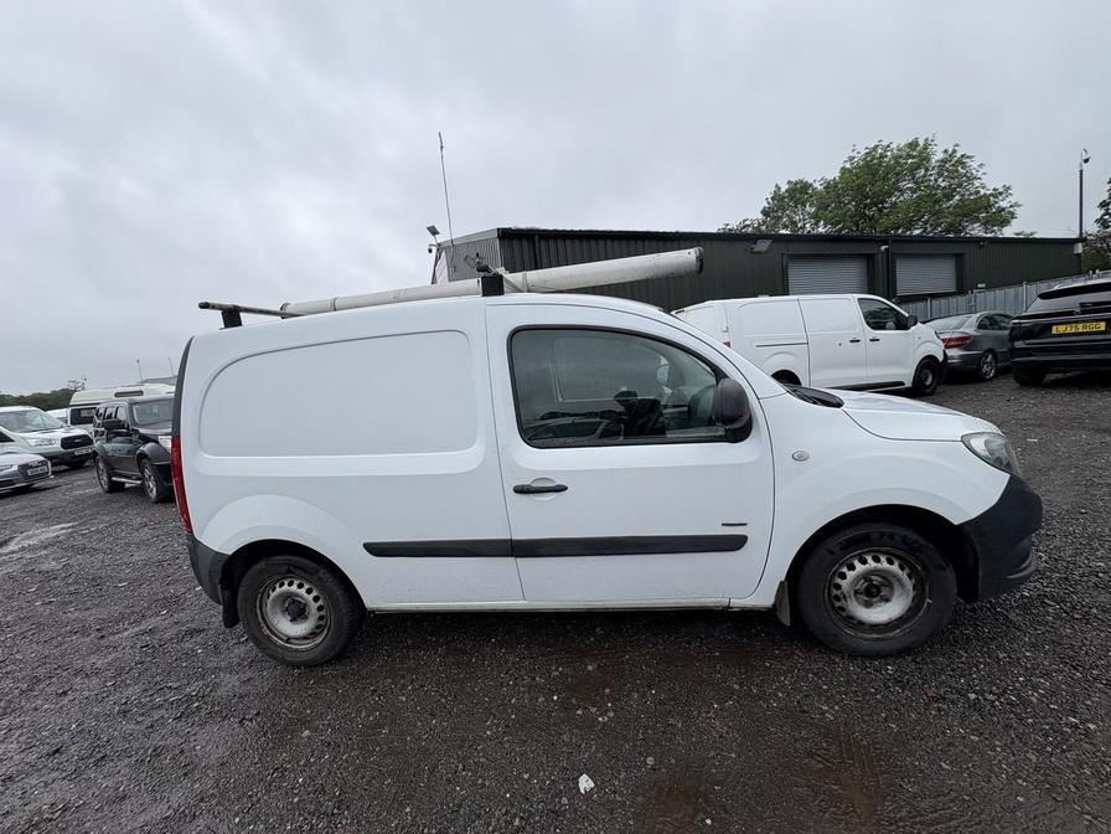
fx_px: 449
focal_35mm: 14
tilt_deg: -6.3
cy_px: 417
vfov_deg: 85.7
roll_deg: +4.4
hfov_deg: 102.1
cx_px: 556
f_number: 2.2
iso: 50
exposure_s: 1/993
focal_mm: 2.22
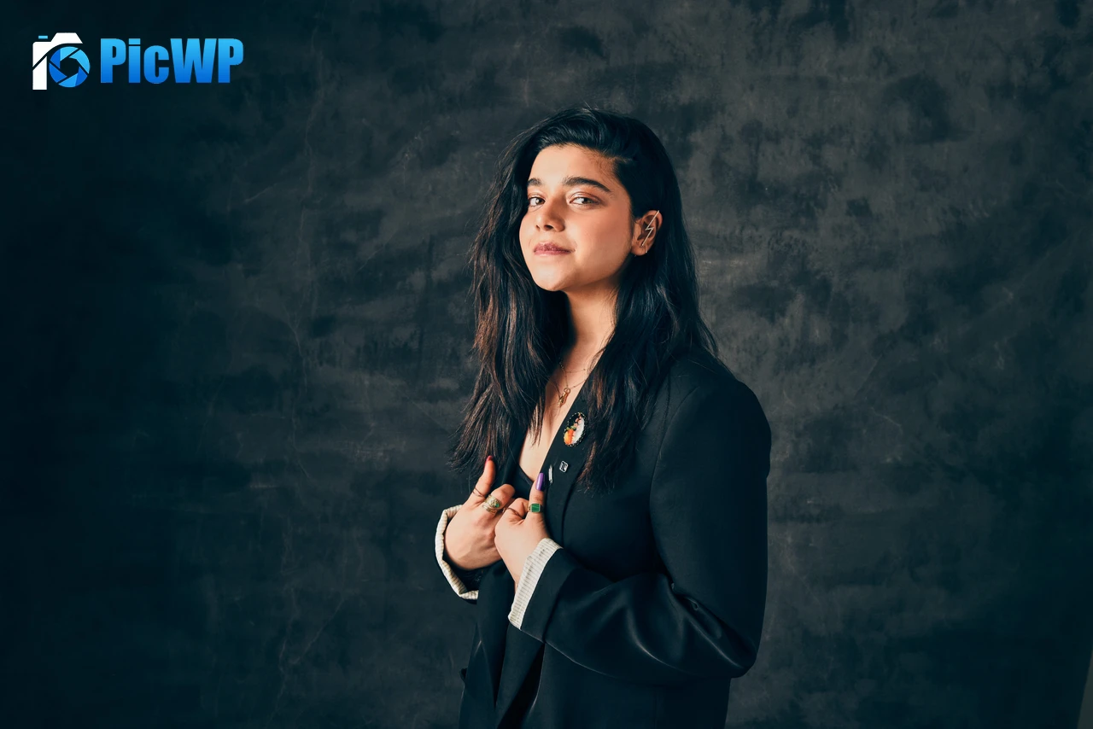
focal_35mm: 38
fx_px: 1154
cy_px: 364
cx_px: 546
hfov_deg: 50.7
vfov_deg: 35.1
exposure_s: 1/250
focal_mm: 38
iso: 200
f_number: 11
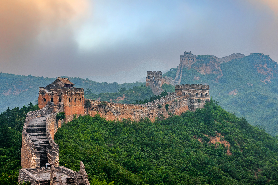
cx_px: 139
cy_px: 92
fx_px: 448
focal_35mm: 58
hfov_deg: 34.5
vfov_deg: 23.4
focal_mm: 58
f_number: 8
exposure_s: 3
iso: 100
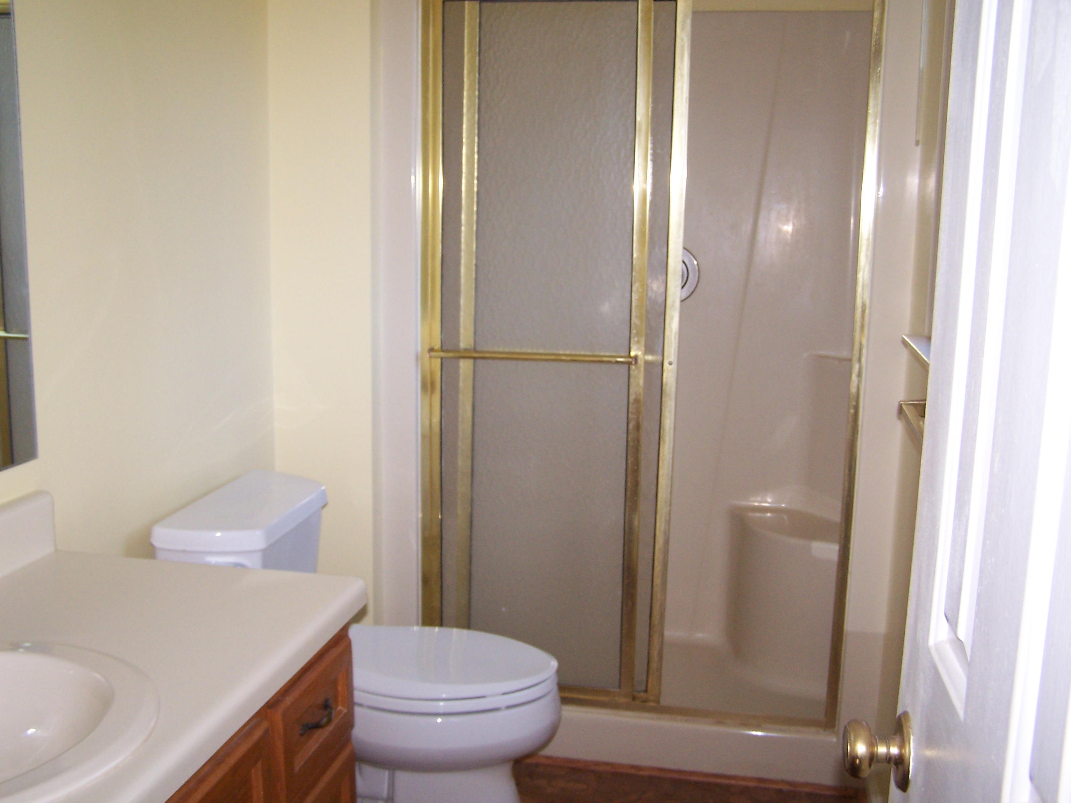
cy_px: 402
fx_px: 1176
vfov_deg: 37.7
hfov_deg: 49.0
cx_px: 536
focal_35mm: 38
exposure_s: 1/60
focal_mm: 6.3
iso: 140
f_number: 2.8
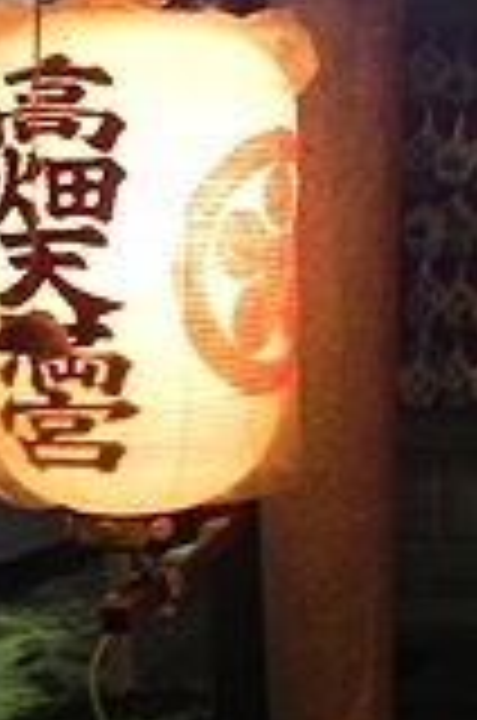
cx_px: 1026
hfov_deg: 11.6
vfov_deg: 19.8
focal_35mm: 103
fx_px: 2056
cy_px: 225
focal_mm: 4.6
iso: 200
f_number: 4
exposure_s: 1/6.2
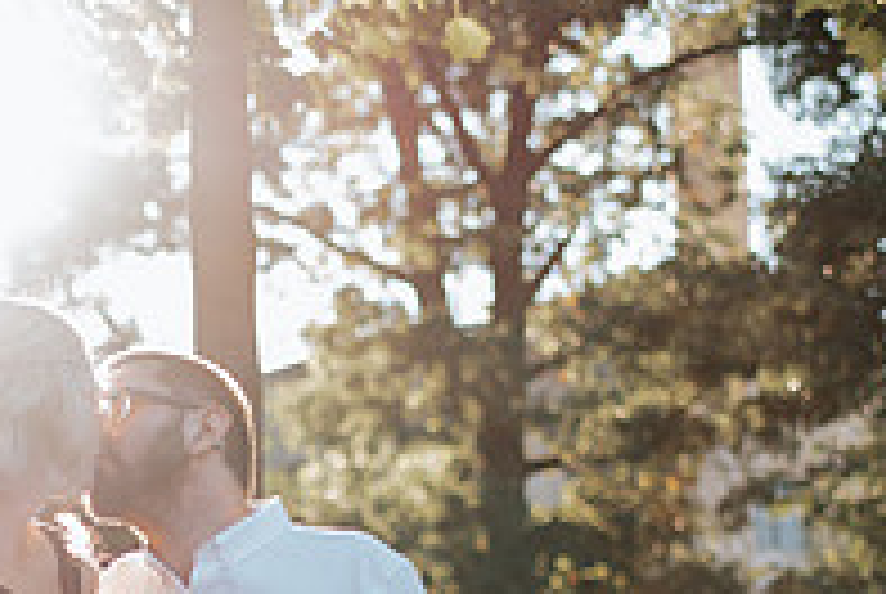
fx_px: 2539
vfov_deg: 13.2
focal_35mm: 103
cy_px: 569
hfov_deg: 19.6
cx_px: 216
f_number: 1.8
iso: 100
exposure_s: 1/500
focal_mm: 35
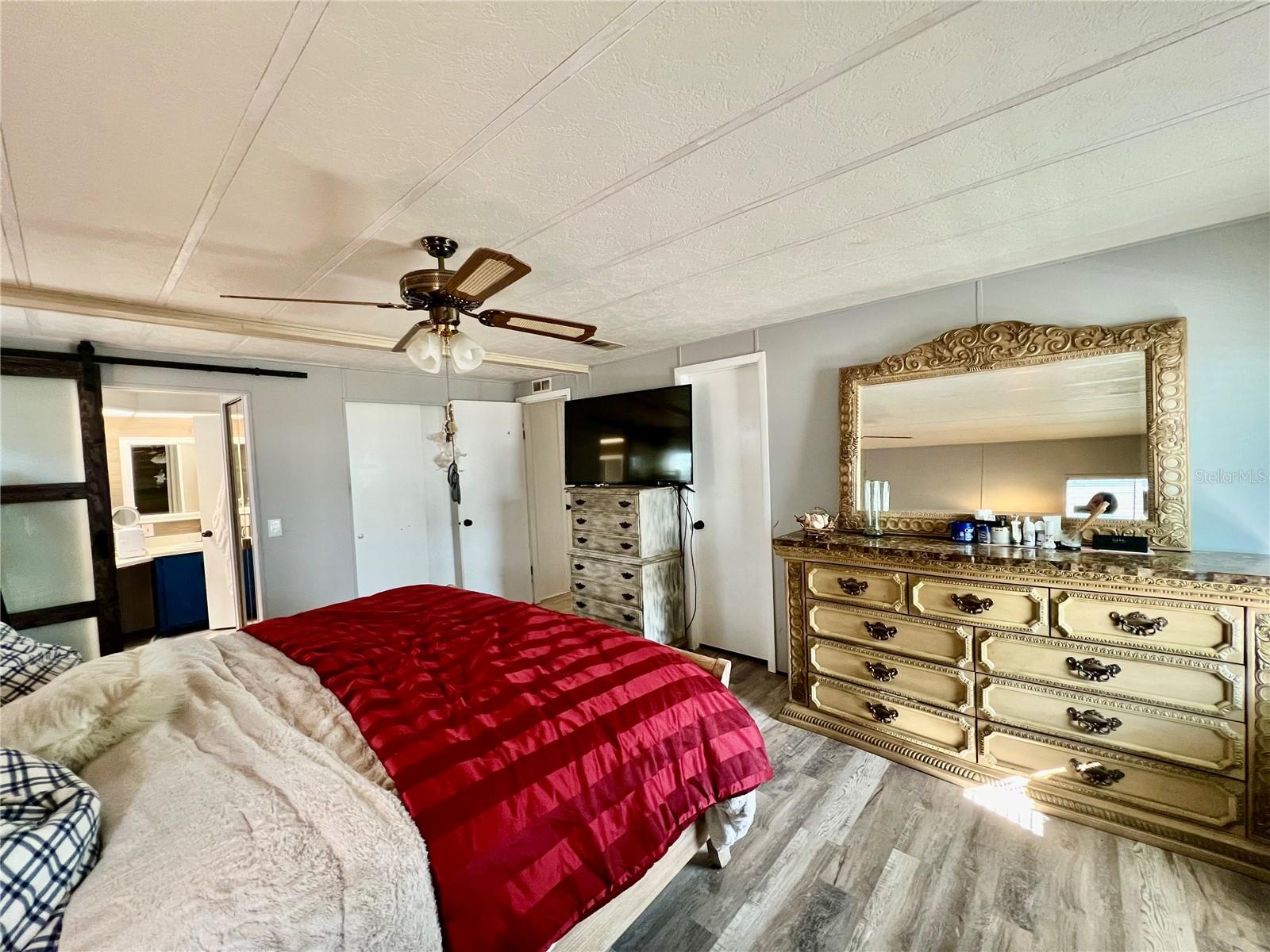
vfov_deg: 89.9
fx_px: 477
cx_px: 635
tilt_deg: -2.0
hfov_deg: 106.2
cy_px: 476
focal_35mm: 13
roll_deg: +3.0
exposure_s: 1/60
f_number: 1.8
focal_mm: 1.57
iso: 250
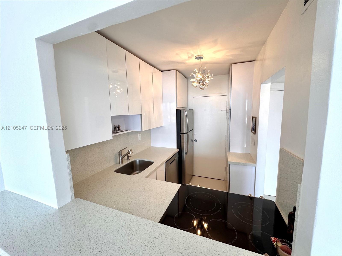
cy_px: 128
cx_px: 171
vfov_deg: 85.7
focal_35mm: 14
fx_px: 138
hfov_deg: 102.1
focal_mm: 2.22
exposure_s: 1/120
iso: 80
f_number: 2.2
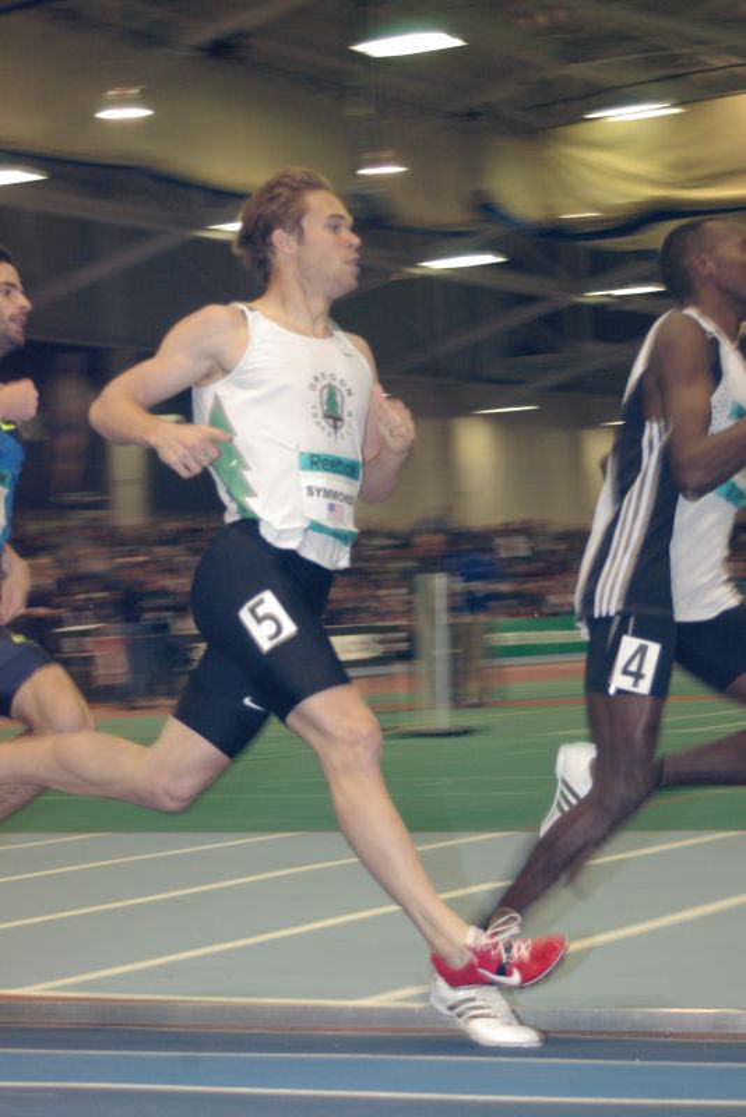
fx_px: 2795
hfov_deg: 15.2
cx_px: 373
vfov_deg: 22.6
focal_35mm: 90
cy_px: 558
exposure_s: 1/100
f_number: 5.6
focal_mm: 60
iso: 800
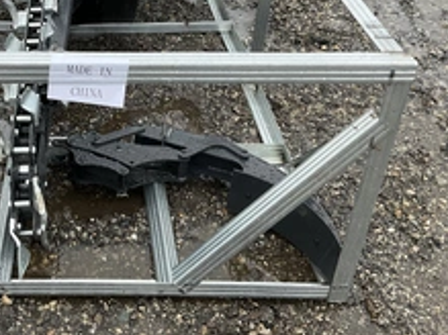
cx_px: 80
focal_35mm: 53
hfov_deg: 34.9
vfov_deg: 27.0
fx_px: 686
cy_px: 65
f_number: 1.8
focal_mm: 3
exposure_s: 1/84
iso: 64
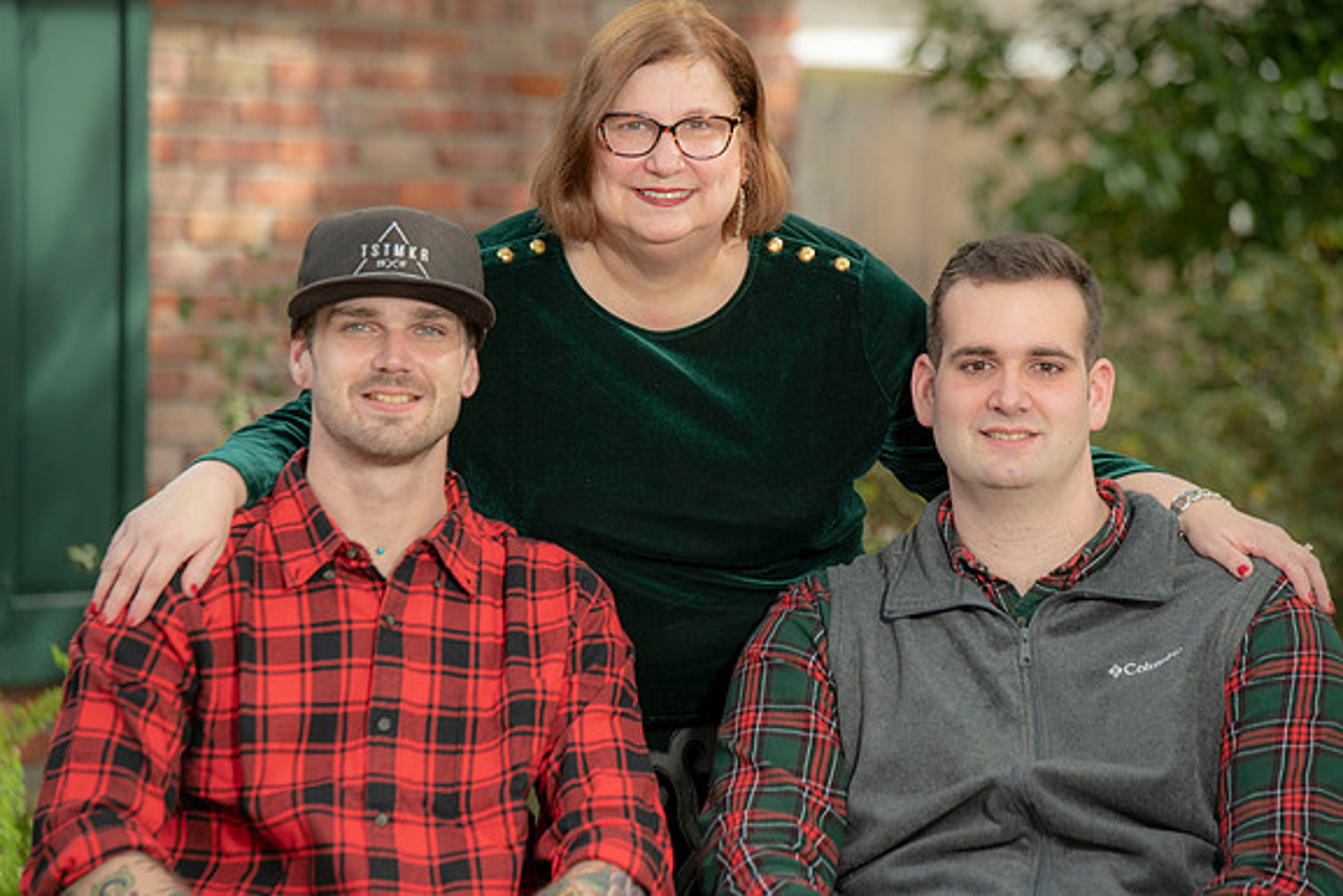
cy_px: 448
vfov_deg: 7.4
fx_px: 6940
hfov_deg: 11.1
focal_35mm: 186
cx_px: 670
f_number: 5
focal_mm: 185
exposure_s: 1/200
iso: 320
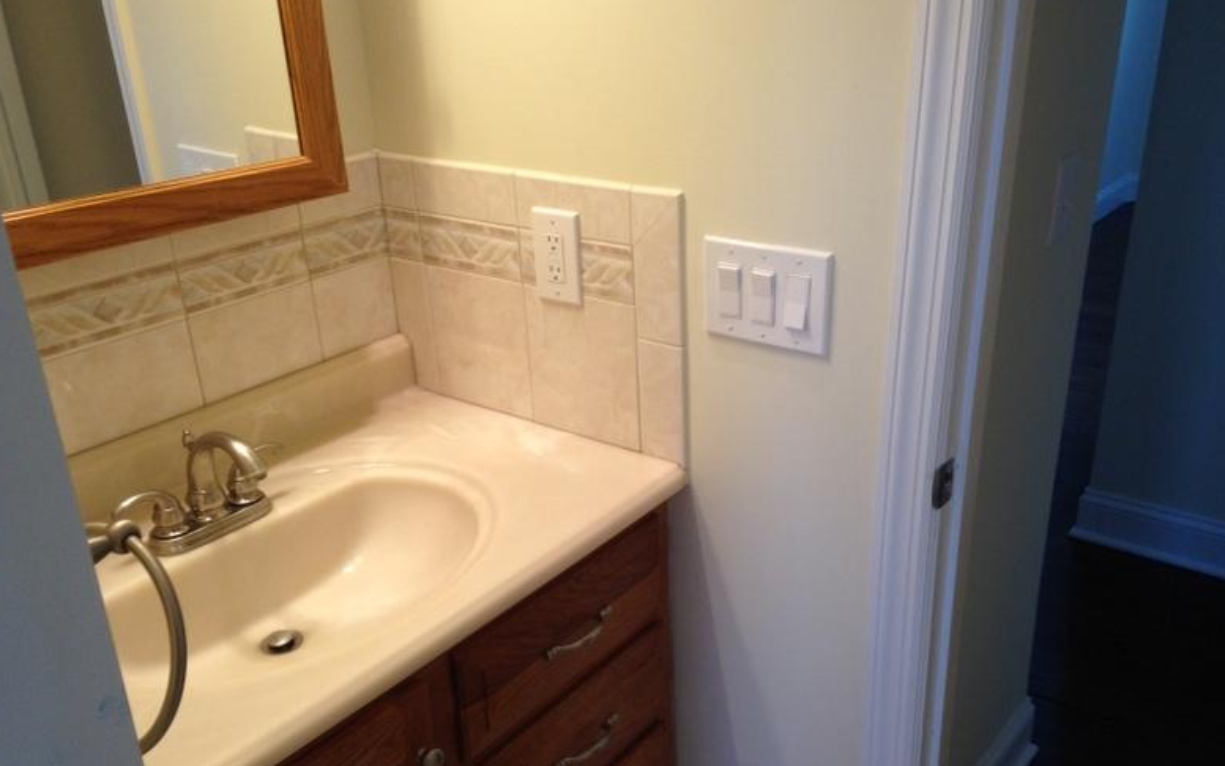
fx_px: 1202
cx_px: 610
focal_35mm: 36
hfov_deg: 54.0
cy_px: 440
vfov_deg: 35.3
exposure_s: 1/40
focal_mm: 4.12
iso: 64
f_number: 2.4
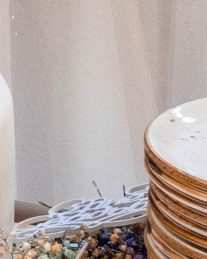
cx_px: -233
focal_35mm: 373
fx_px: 2859
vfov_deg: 5.0
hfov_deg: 4.1
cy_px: -394
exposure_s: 1/160
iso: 2000
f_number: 3.6
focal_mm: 35.8
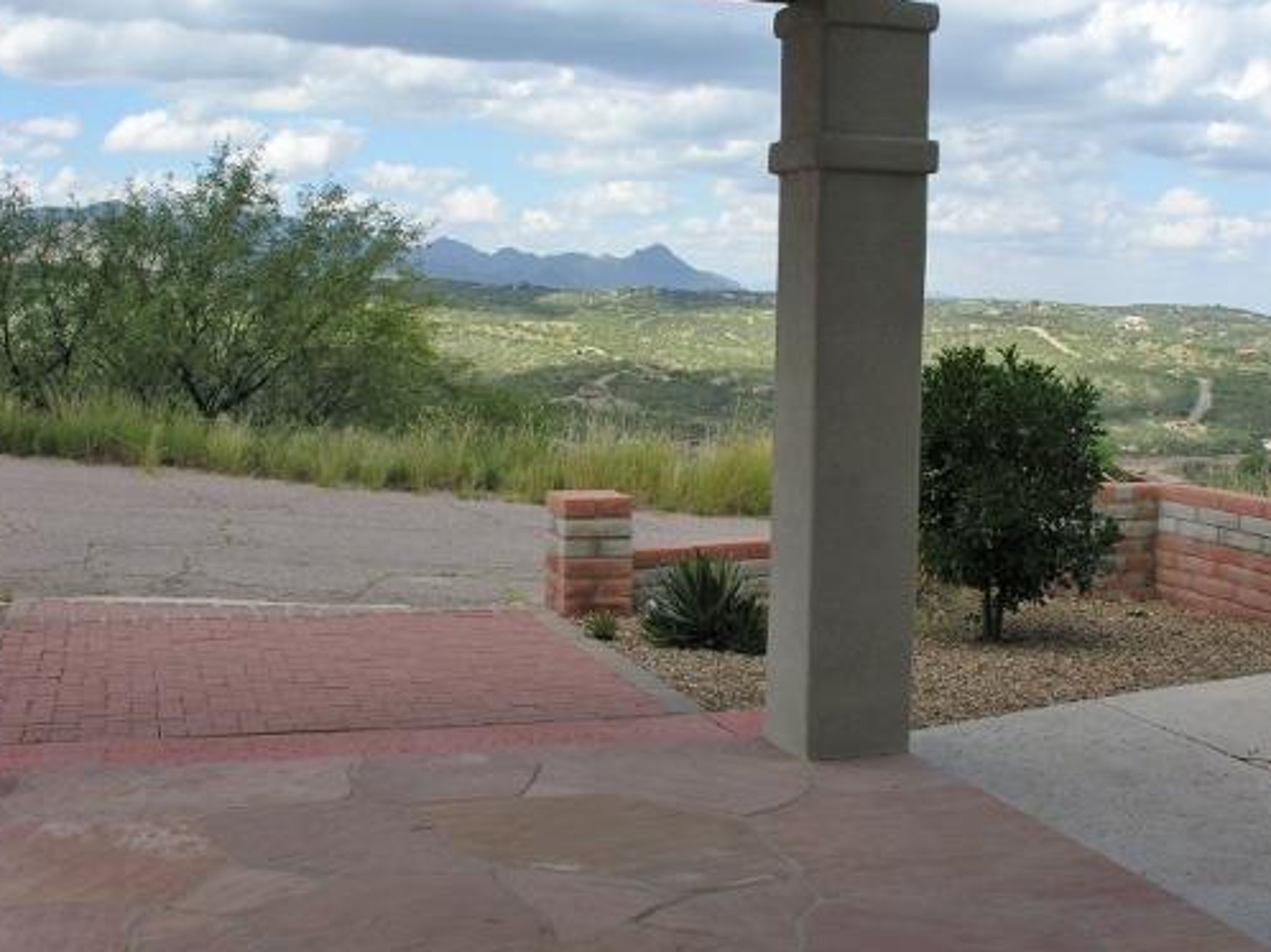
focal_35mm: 45
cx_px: 738
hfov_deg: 42.0
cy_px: 426
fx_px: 1651
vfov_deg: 32.1
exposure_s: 1/210
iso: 50
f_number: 6.3
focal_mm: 8.9
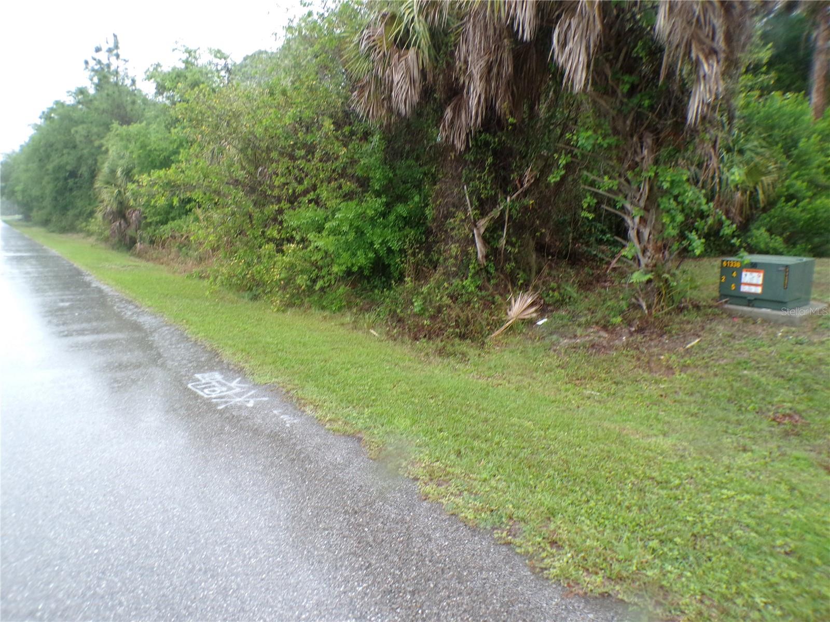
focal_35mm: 24
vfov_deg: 56.8
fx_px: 575
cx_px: 415
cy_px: 311
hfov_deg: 71.6
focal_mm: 4.3
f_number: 3
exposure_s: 1/26
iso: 200
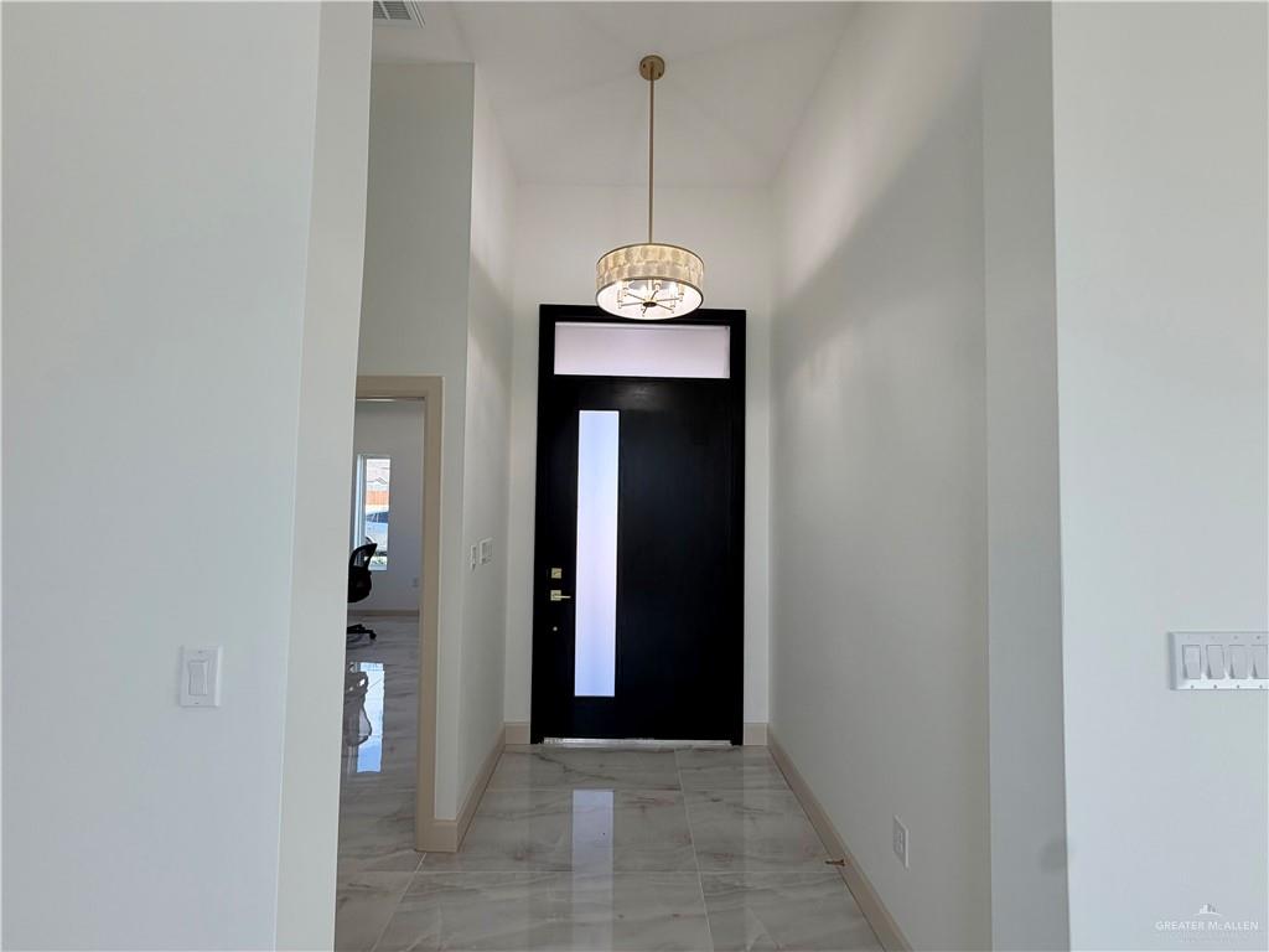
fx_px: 513
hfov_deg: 102.1
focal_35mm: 14
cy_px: 476
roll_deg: +0.0
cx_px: 634
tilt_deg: +2.0
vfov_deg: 85.7
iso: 50
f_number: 2.2
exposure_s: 1/120
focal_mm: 2.22
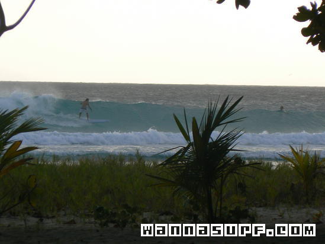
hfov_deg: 5.9
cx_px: 162
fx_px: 3174
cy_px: 122
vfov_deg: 4.4
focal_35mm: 338
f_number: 5.6
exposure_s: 1/400
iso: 80
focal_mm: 56.3
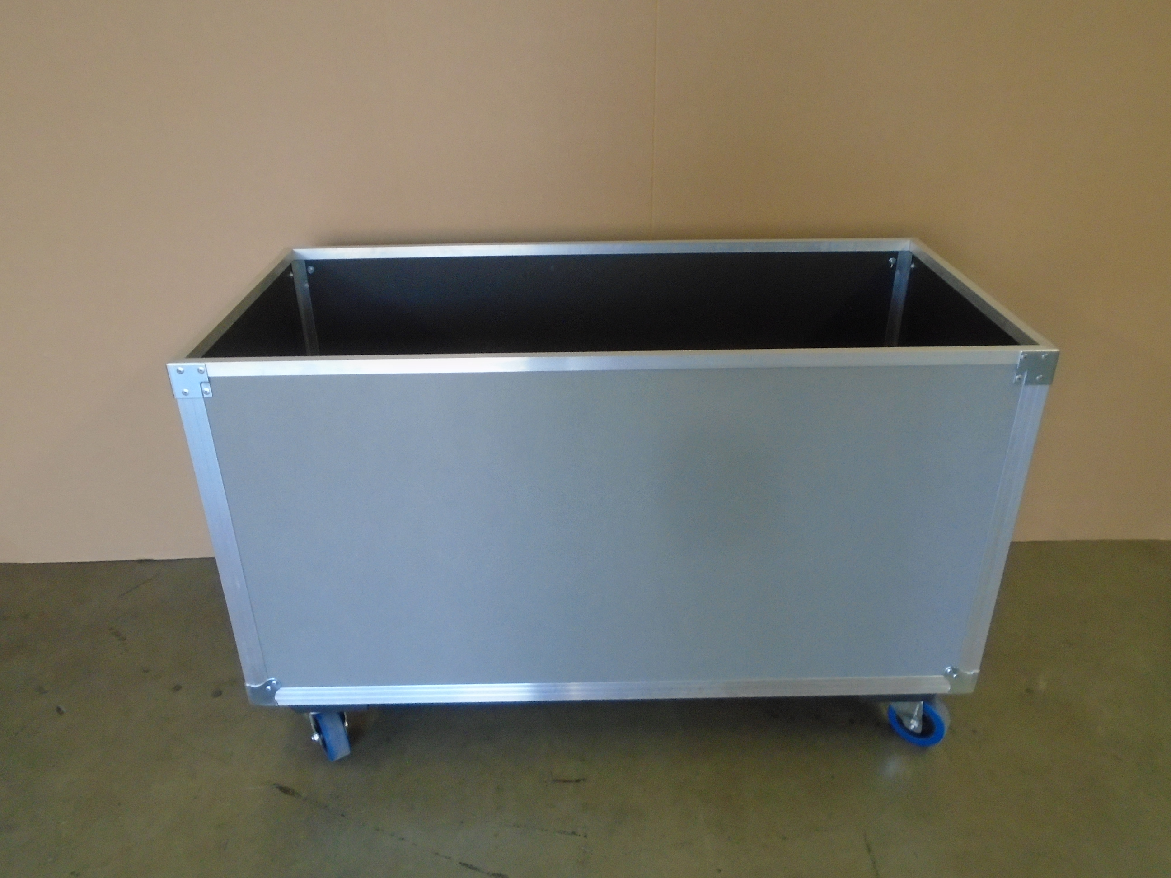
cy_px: 439
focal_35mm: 26
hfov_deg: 67.3
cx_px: 586
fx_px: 880
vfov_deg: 53.1
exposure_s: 1/25
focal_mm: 4.6
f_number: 3.2
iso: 400
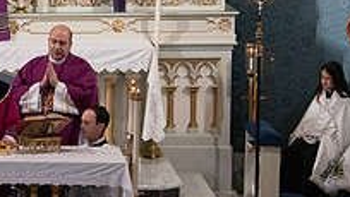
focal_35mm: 313
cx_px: 3
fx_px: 2906
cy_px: 133
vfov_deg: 3.9
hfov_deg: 6.9
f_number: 8
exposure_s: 1/100
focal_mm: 105
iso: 4000
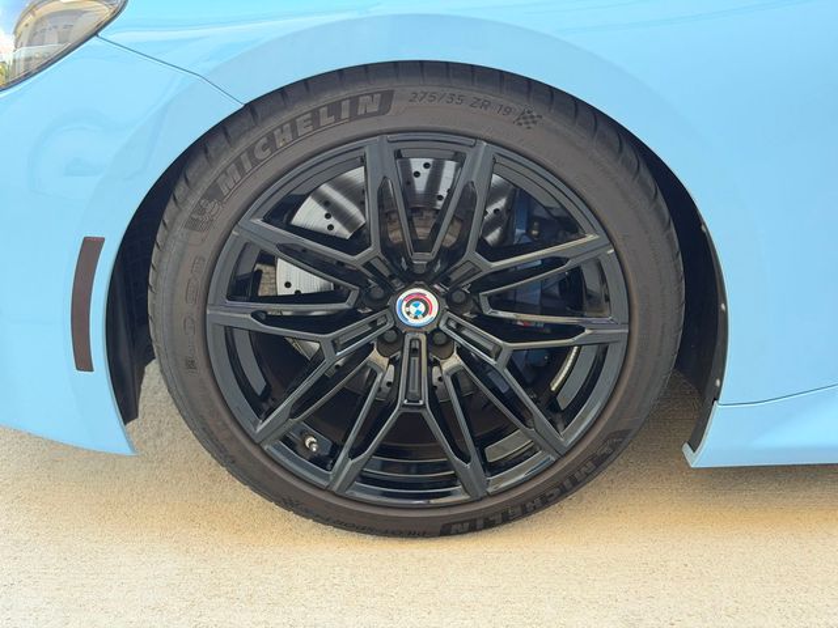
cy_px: 314
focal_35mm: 48
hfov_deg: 39.7
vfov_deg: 30.3
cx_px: 419
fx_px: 1162
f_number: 1.78
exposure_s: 1/139
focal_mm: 6.76
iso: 160
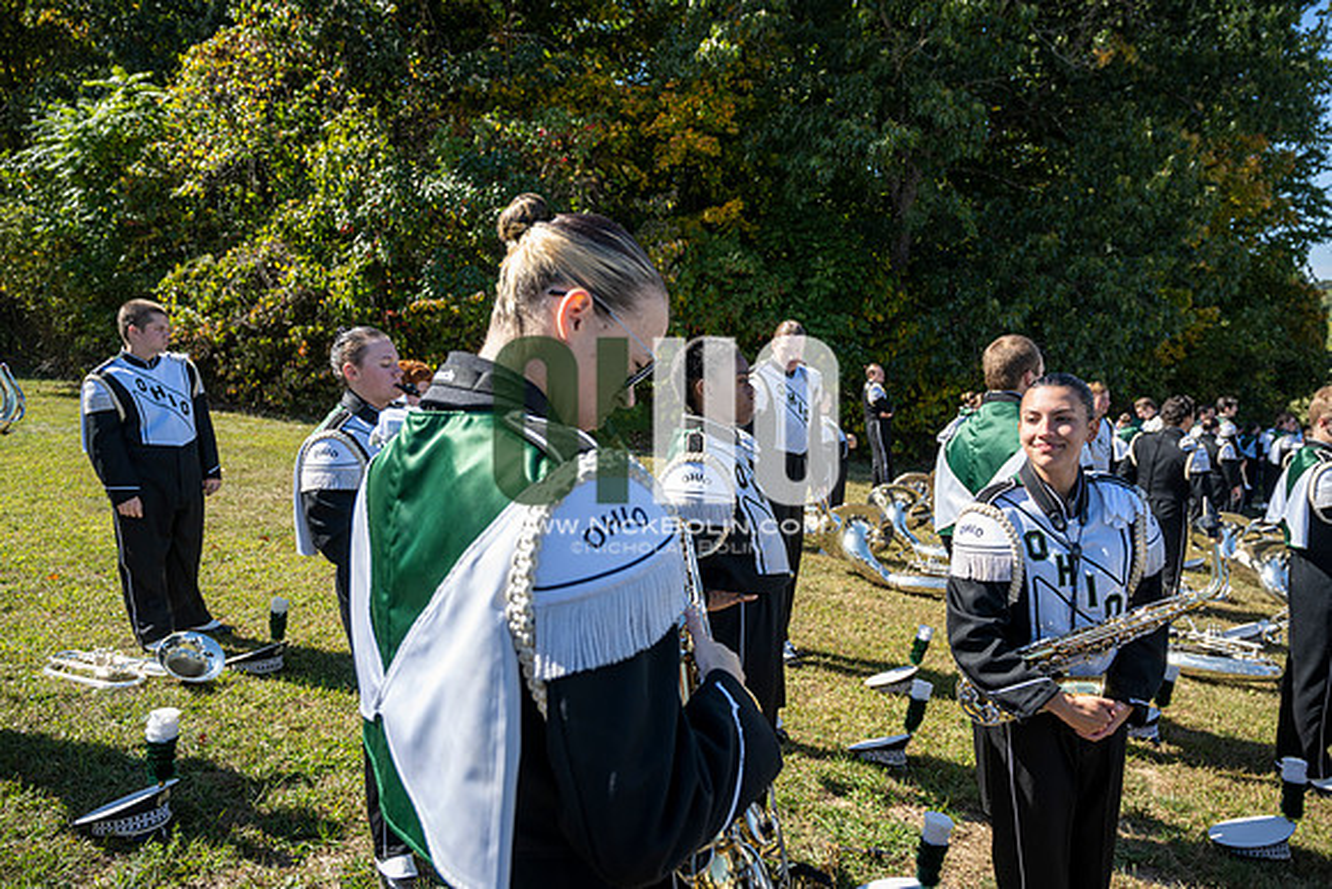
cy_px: 444
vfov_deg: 53.2
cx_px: 666
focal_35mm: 24
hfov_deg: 73.7
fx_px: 888
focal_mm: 24
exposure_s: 1/250
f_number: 4.5
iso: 64
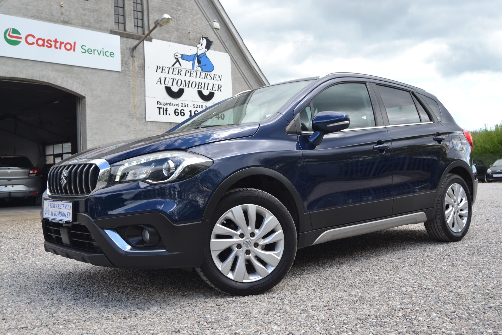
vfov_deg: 38.4
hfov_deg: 55.1
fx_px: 481
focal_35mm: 34
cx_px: 251
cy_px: 168
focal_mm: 23
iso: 100
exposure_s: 1/160
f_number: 6.3
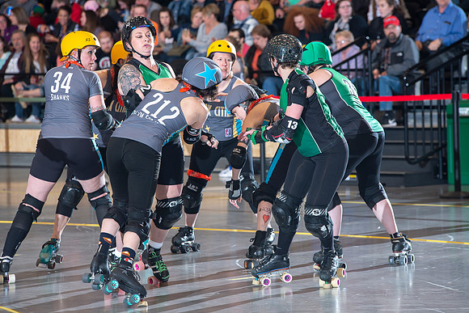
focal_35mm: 200
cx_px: 234
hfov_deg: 10.3
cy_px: 156
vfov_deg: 6.9
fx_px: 2606
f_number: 6.3
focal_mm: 200
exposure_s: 1/160
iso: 640
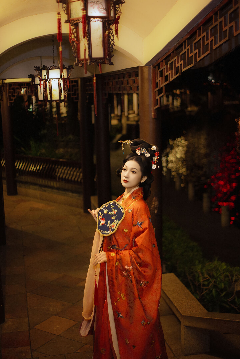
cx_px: 120
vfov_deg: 40.3
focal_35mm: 49
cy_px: 180
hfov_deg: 27.5
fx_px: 490
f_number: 2
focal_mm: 50
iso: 800
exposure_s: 1/125
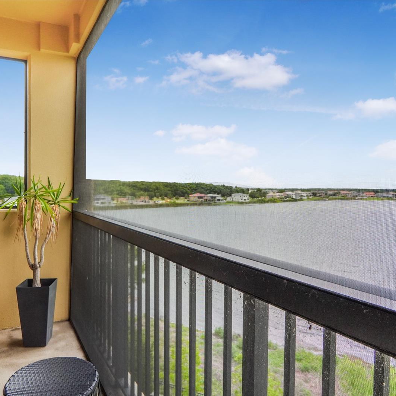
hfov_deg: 66.8
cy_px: 198
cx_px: 164
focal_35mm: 23
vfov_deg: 67.3
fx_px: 298
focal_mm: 12
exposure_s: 1/1000
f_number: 8
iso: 2000
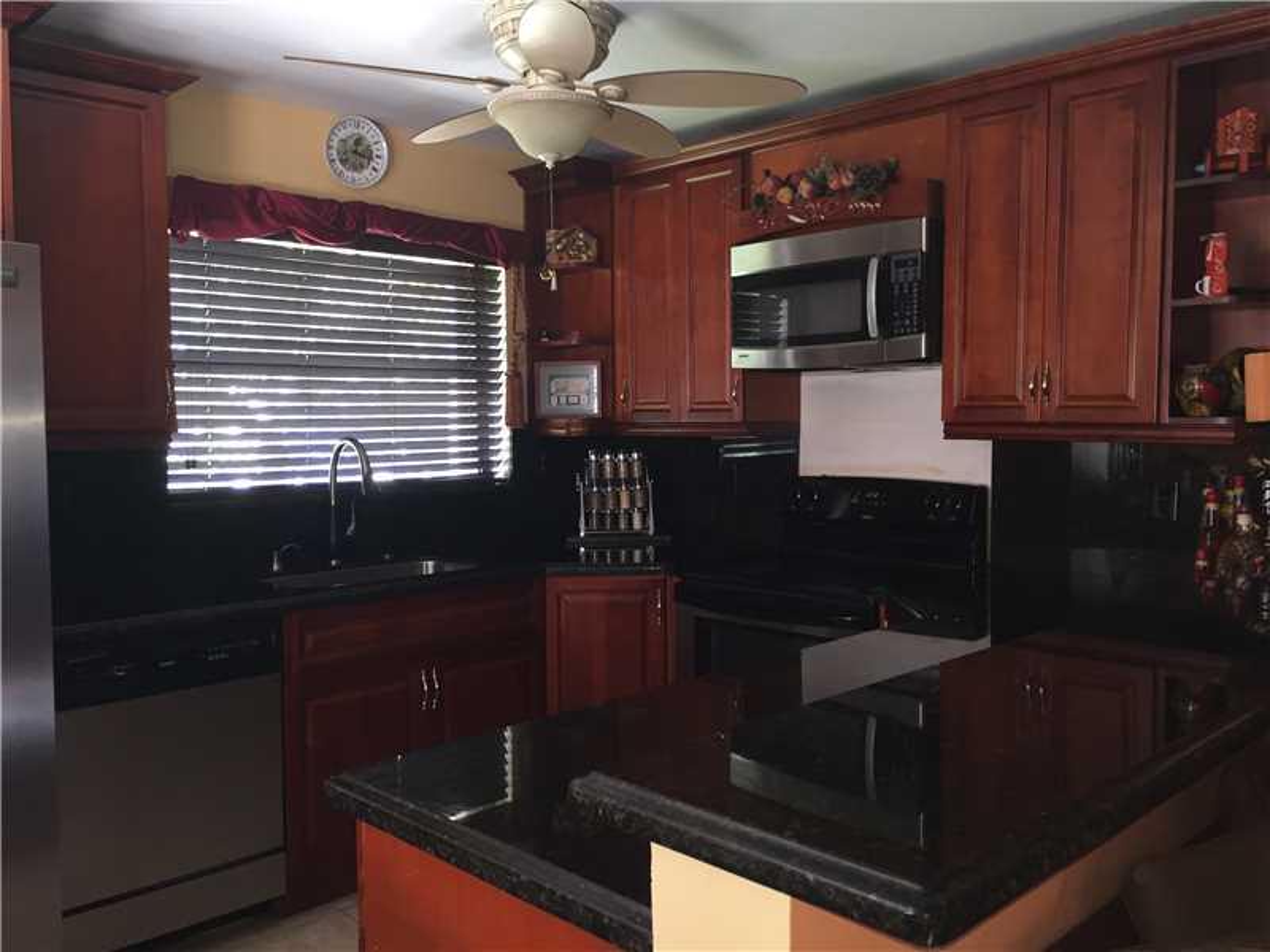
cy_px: 476
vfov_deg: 48.2
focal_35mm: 29
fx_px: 1064
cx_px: 635
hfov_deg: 61.7
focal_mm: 4.15
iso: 125
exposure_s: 1/24
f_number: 2.2
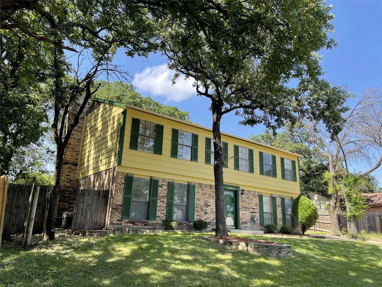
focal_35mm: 26
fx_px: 287
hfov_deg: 67.3
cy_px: 144
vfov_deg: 53.1
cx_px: 191
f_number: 1.6
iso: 32
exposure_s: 1/962
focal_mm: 5.1
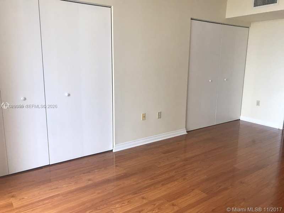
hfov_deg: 63.4
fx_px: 230
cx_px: 142
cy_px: 106
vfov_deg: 49.7
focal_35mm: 28
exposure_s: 1/30
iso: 32
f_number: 1.8
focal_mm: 3.99
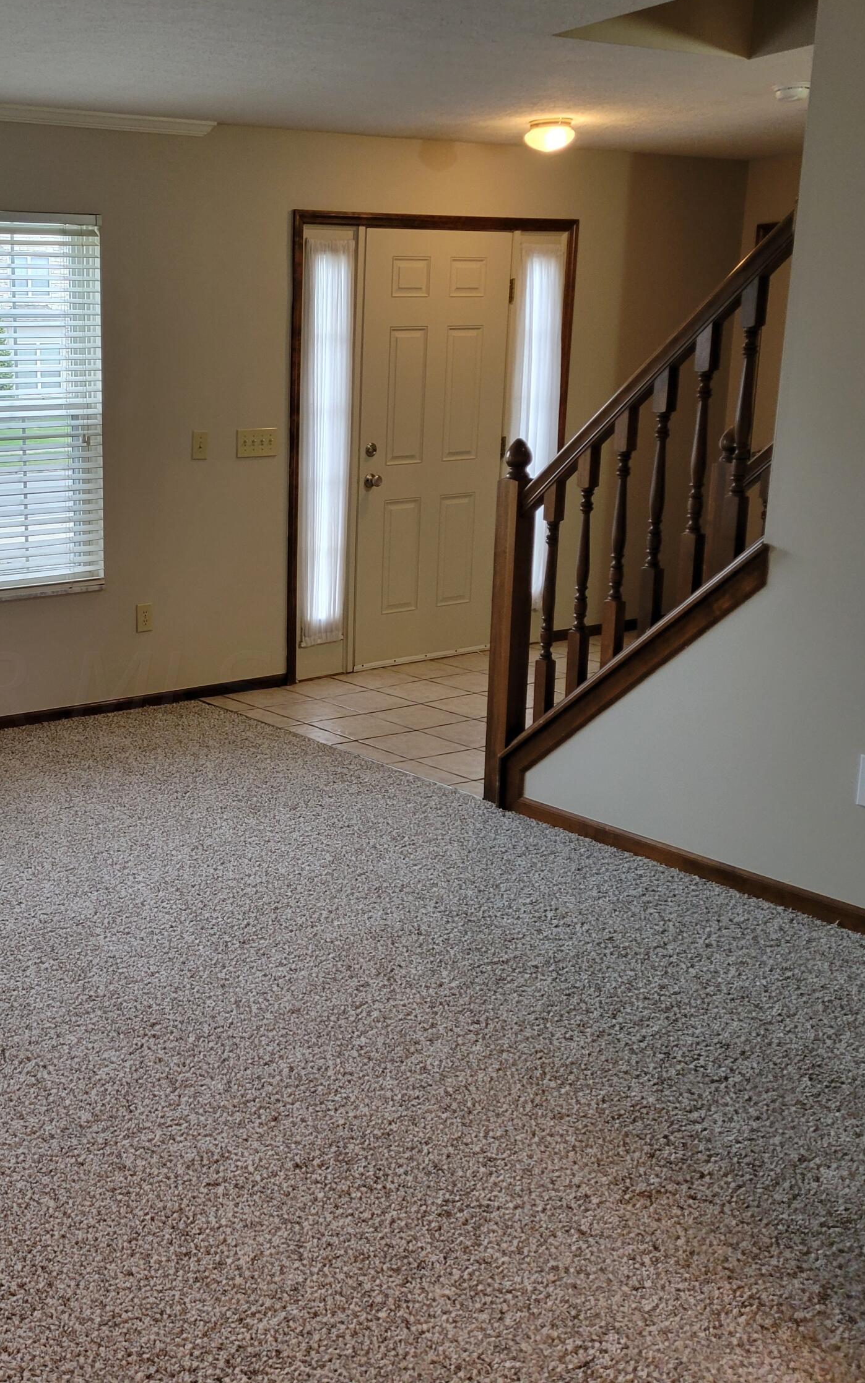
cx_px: 86
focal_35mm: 37
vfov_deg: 52.7
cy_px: 688
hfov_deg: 32.7
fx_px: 1395
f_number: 1.8
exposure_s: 1/60
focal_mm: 5.4
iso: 200
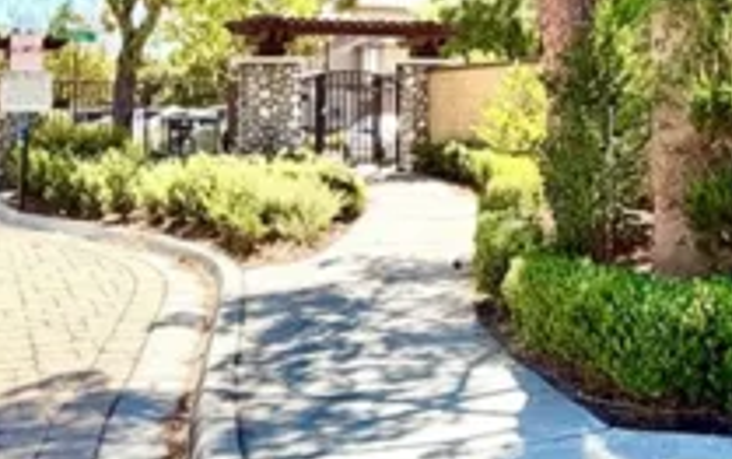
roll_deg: +0.9
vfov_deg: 23.8
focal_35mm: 53
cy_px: 42
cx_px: 601
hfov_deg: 36.7
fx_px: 1058
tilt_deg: +6.0
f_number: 2.2
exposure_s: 1/770
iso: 40
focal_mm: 2.22
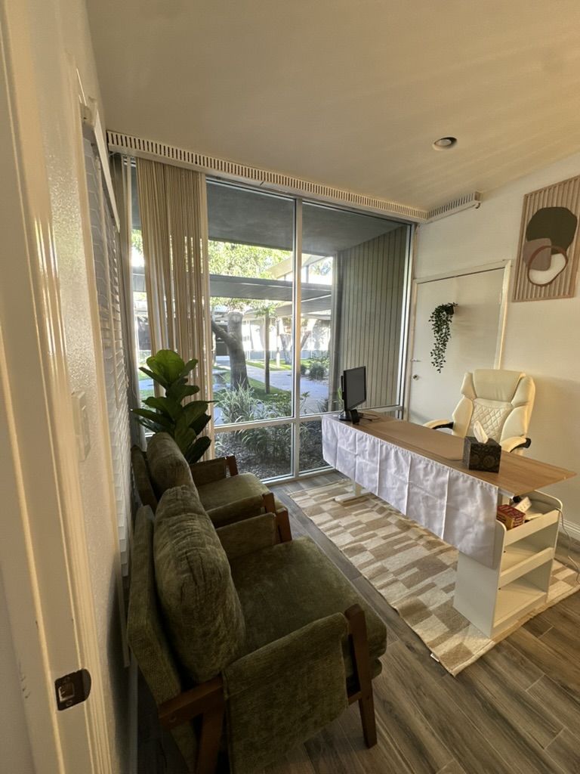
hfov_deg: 85.7
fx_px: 313
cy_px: 387
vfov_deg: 102.1
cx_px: 290
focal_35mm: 14
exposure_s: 1/60
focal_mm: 2.22
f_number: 2.2
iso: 250
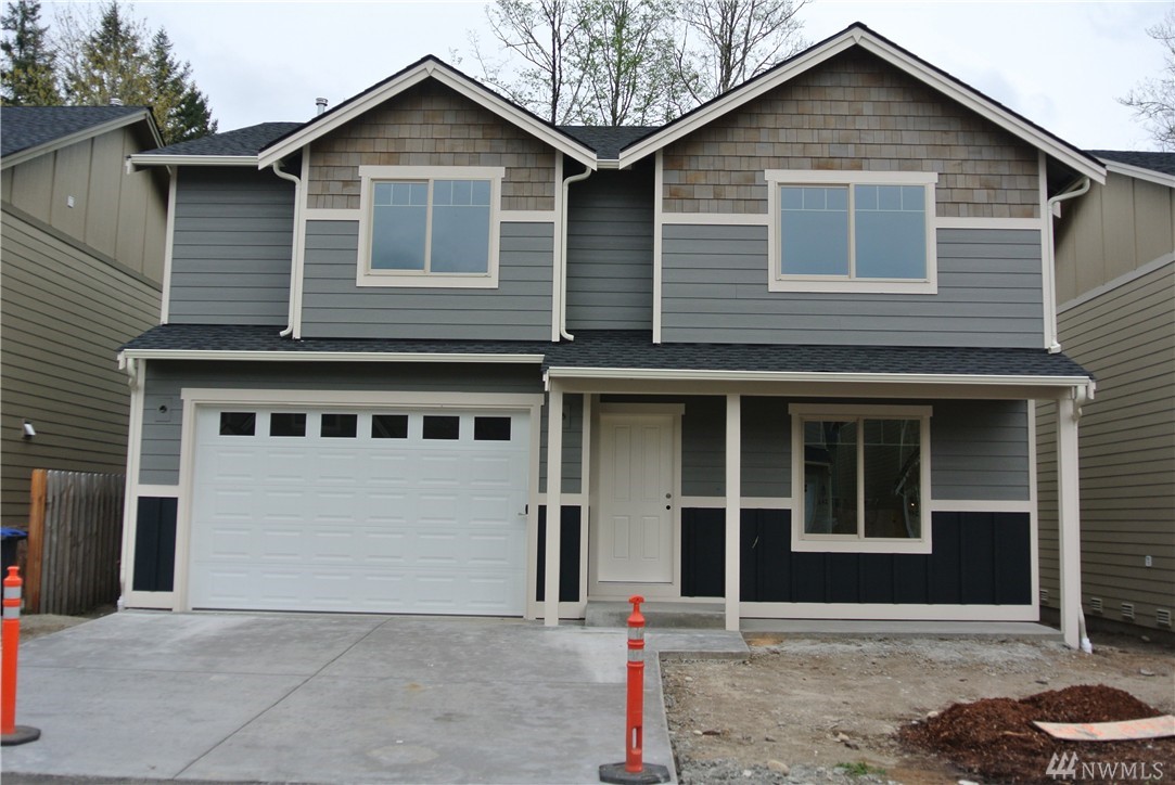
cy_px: 392
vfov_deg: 36.9
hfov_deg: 53.1
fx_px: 1176
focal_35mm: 36
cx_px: 588
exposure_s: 1/500
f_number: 4.5
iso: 100
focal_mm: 13.6
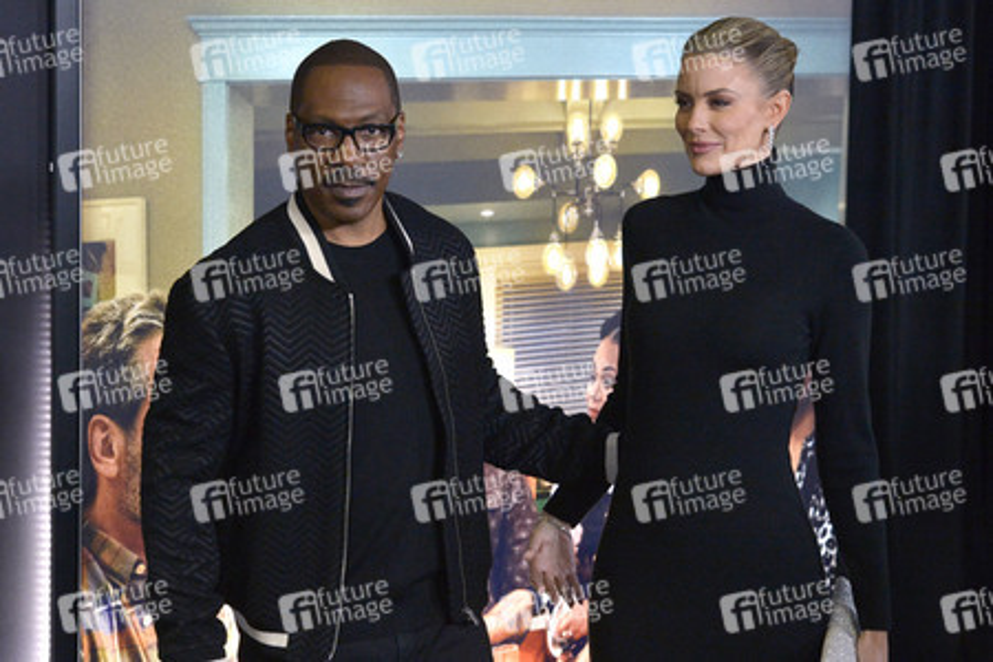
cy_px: 331
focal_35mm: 95
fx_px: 2620
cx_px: 496
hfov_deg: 21.5
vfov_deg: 14.4
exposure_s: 1/250
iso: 3200
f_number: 6.3
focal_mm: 95
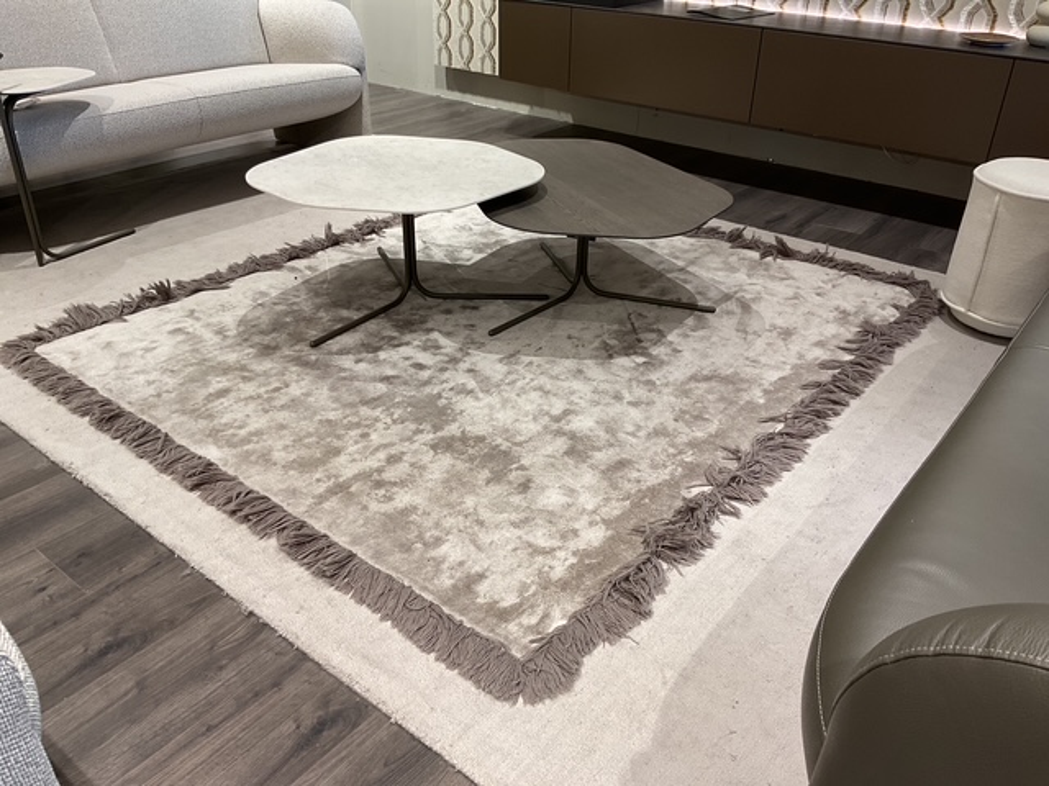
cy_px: 393
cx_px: 524
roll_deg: -1.0
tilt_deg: -30.5
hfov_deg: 61.7
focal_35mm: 29
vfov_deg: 48.2
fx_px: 879
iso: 40
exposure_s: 1/60
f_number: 1.8
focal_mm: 3
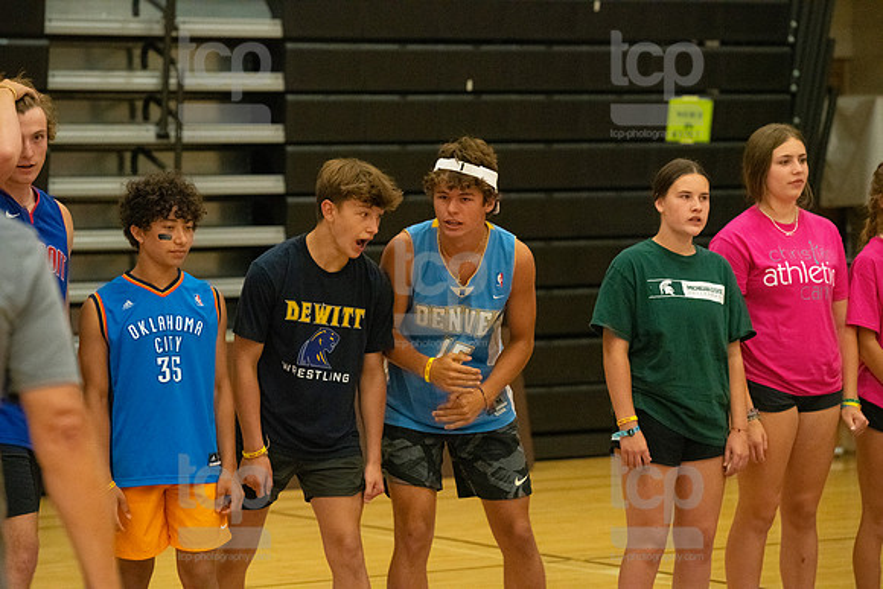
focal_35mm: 150
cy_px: 294
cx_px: 442
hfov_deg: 13.7
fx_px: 3680
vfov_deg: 9.2
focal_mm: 150
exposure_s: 1/800
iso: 6400
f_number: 4.5
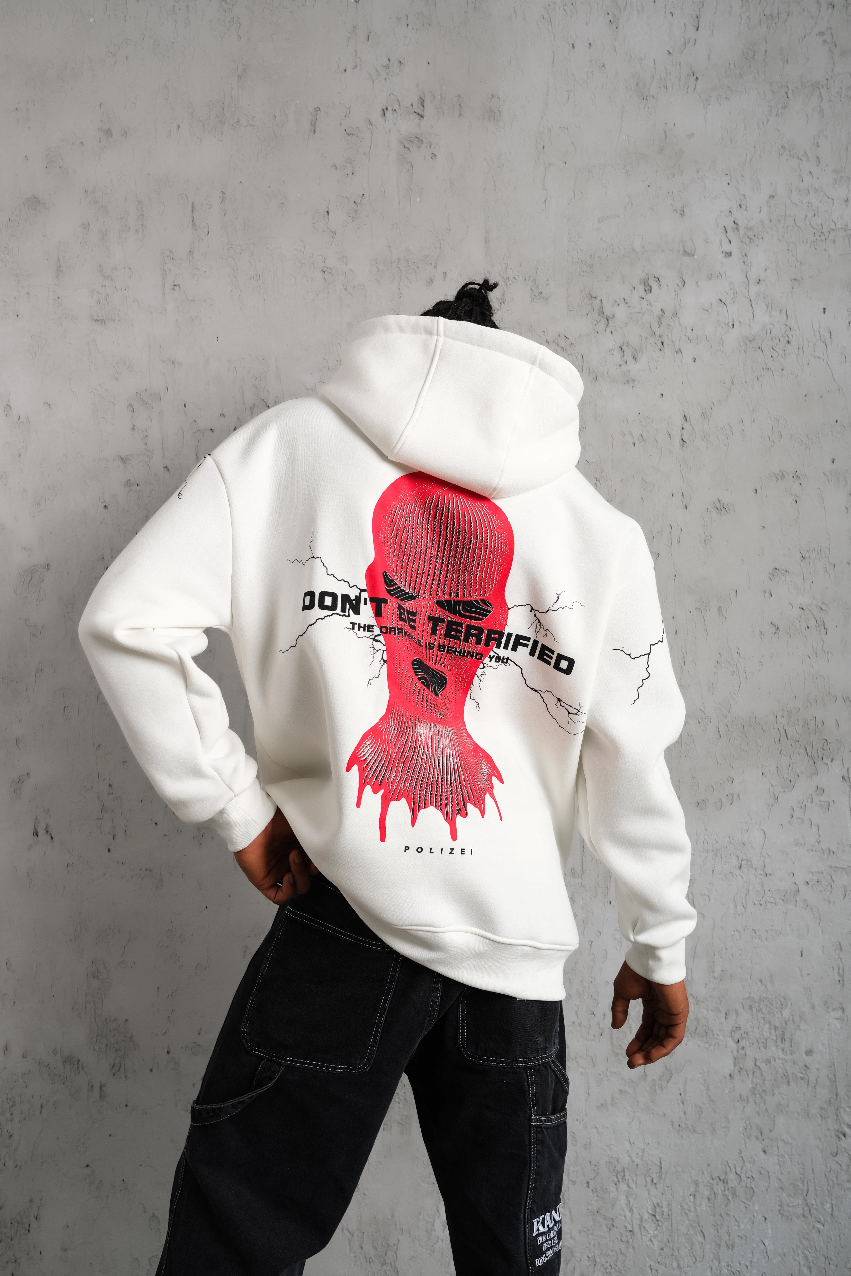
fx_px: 1241
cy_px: 638
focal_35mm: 35
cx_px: 426
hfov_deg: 37.9
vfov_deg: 54.4
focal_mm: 23
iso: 160
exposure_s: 1/160
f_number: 5
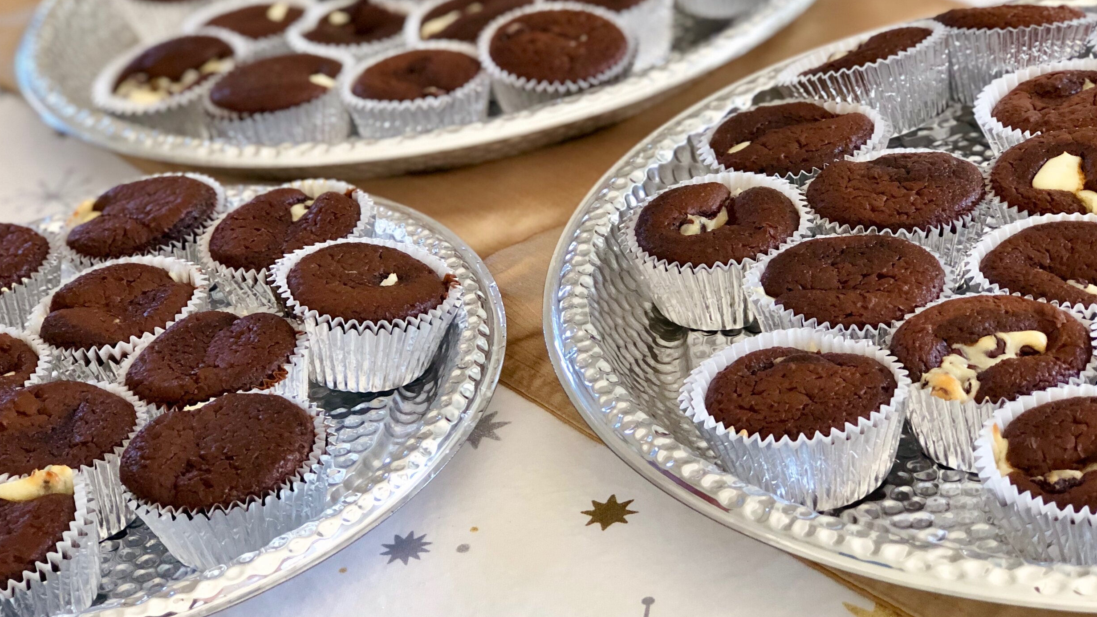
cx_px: 551
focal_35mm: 63
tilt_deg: -29.3
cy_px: 249
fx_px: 1833
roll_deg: +2.8
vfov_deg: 19.1
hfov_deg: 33.3
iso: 50
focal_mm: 6.6
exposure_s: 1/30
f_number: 2.8
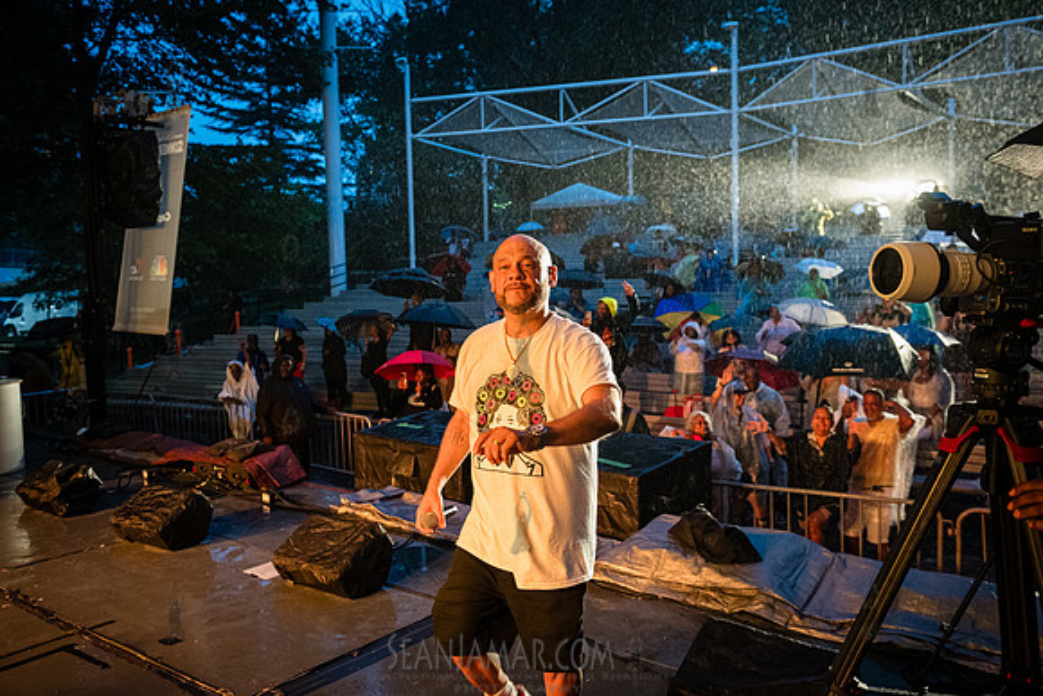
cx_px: 522
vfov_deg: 42.3
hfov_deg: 60.3
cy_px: 348
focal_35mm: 31
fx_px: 898
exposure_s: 1/160
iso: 8000
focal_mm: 31
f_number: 3.5
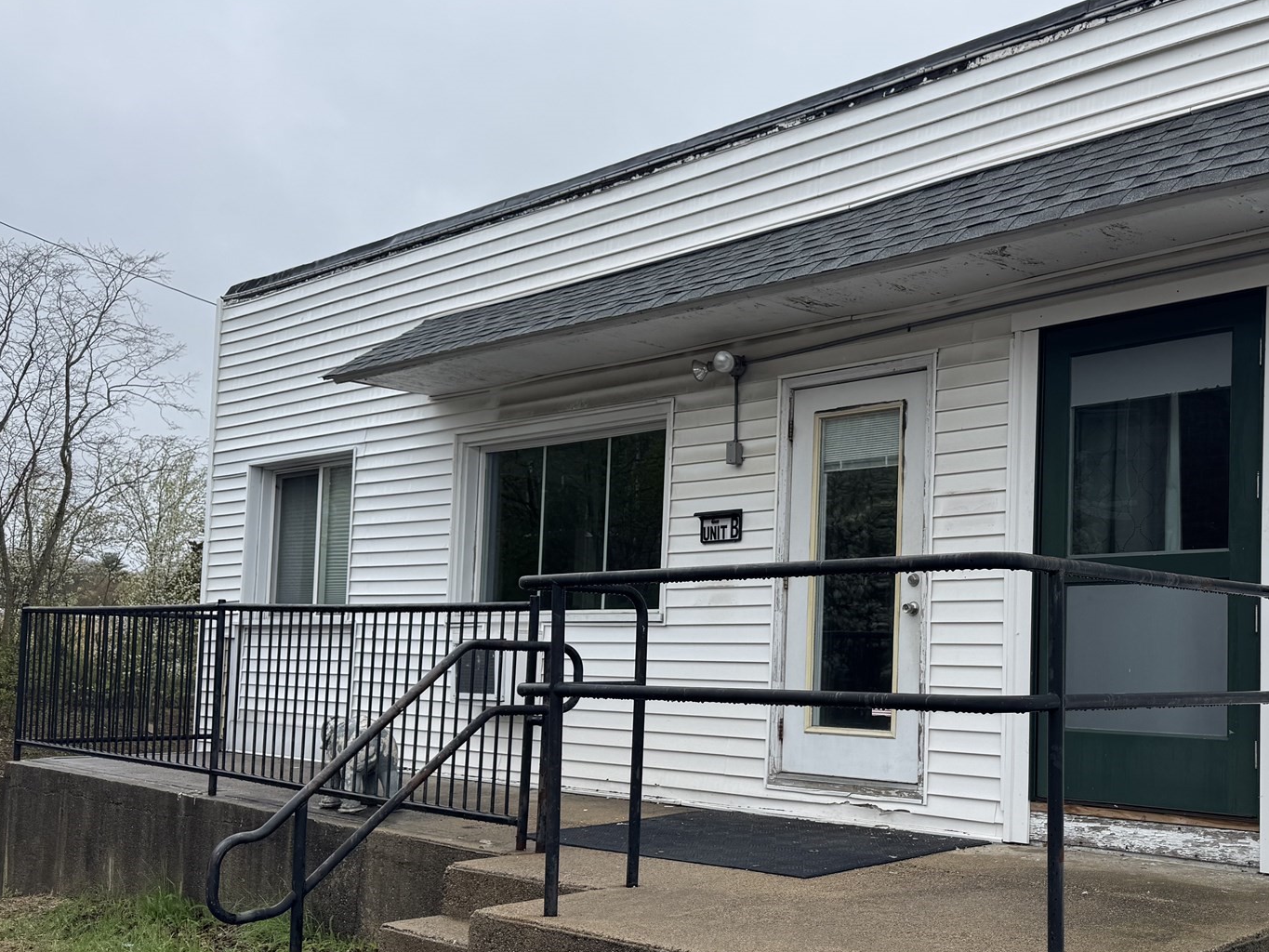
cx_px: 887
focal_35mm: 36
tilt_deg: +2.8
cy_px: 590
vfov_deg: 39.4
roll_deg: -1.5
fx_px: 1320
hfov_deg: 50.0
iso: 80
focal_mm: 6.76
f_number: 1.78
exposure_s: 1/1560
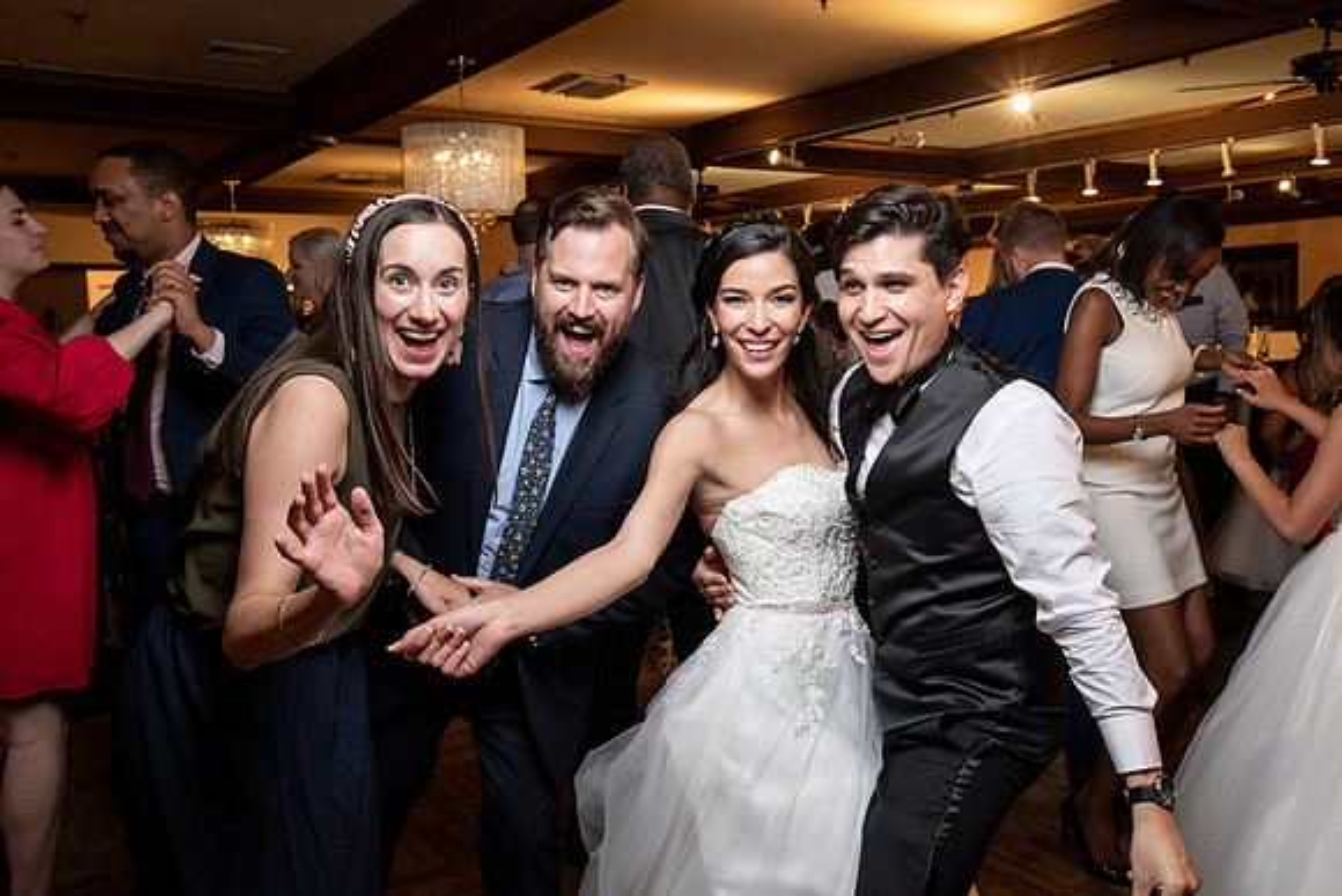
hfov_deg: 60.8
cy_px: 402
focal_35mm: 31
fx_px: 1140
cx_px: 740
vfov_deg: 42.8
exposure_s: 1/200
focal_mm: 27
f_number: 5.6
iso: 2000
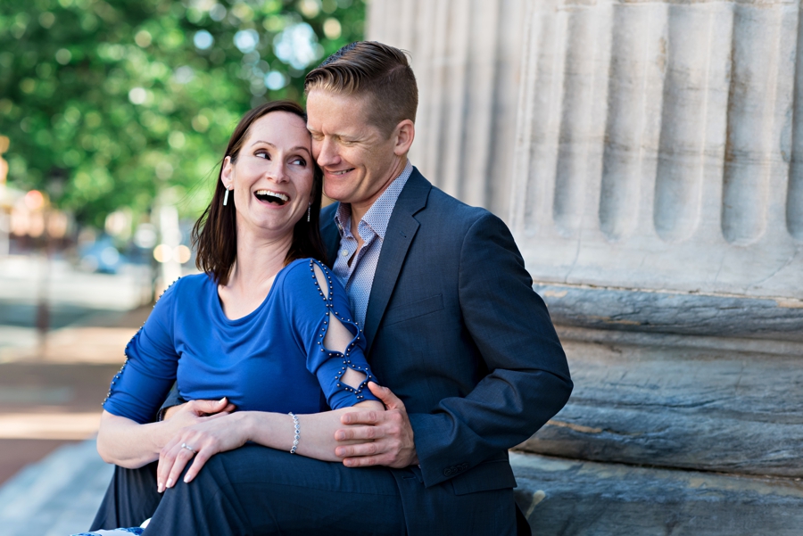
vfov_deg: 16.1
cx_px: 402
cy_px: 268
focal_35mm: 85
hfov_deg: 23.9
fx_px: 1897
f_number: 2.8
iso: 500
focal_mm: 85
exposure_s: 1/800
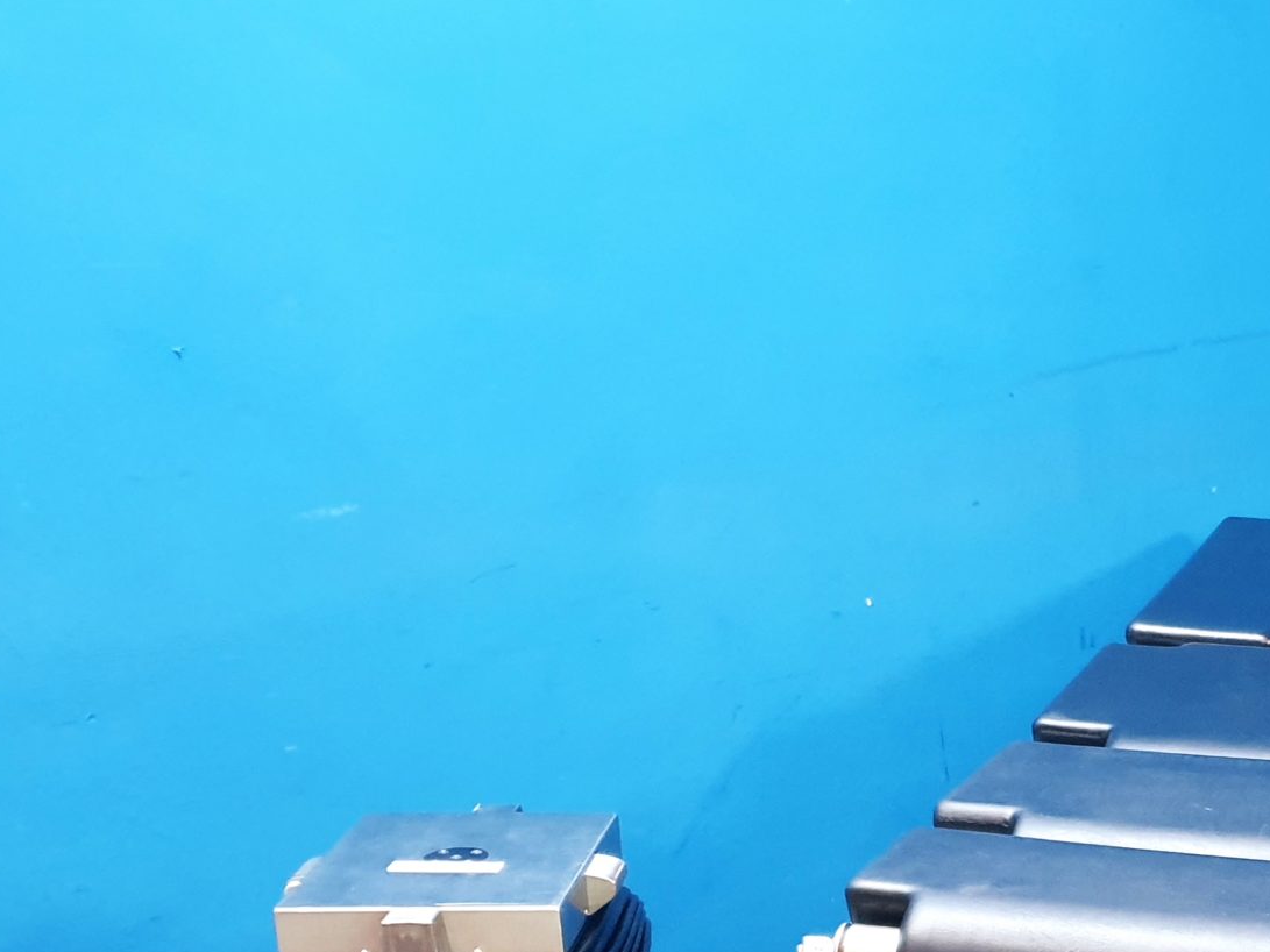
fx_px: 2238
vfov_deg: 23.0
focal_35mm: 61
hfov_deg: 29.1
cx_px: 1349
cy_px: 960
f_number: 1.5
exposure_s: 1/50
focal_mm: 4.3
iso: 320
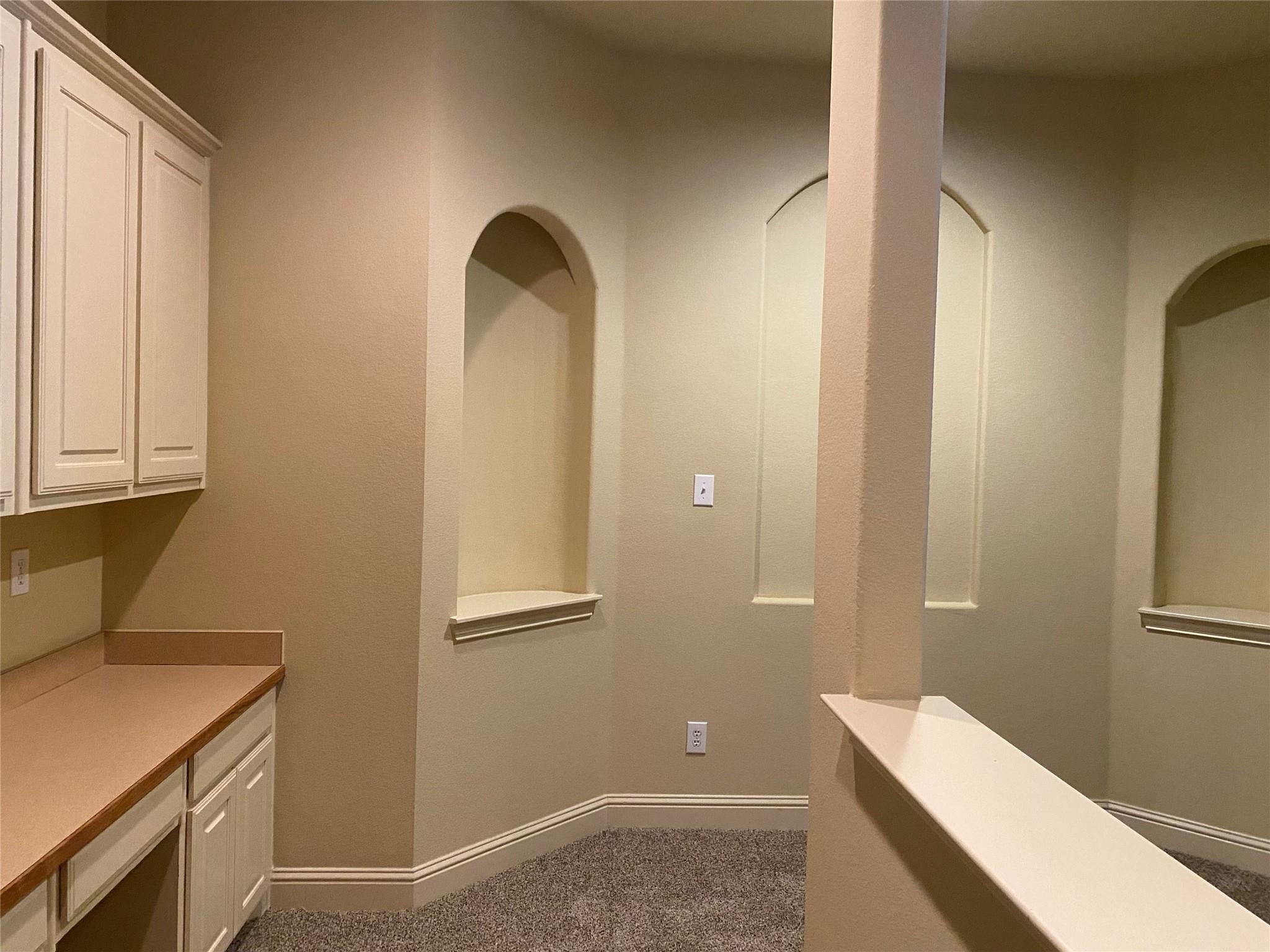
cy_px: 476
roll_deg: -1.8
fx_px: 954
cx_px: 635
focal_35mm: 26
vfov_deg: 53.1
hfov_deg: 67.3
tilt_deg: -2.6
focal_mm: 4.25
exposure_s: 1/60
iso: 500
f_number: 1.8
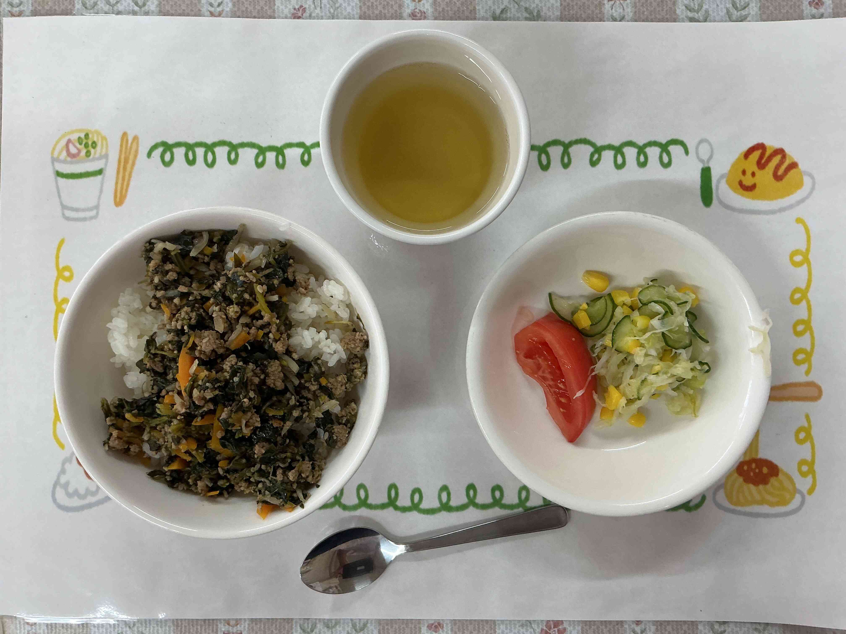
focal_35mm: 29
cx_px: 423
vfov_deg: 48.2
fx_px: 709
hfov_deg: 61.7
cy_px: 317
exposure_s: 1/120
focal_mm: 3
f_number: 1.8
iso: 64
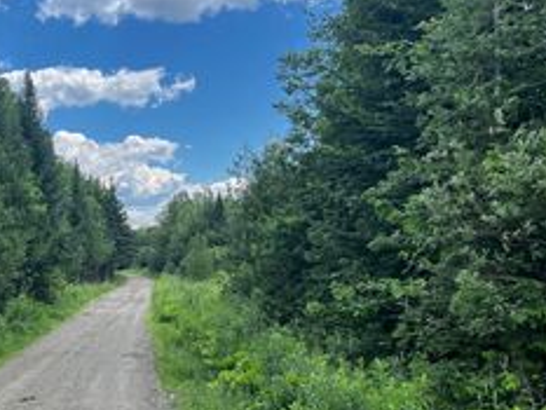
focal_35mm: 48
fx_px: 757
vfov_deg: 30.2
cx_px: 115
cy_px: 242
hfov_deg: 38.3
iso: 50
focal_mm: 5.7
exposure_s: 1/1468
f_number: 1.5
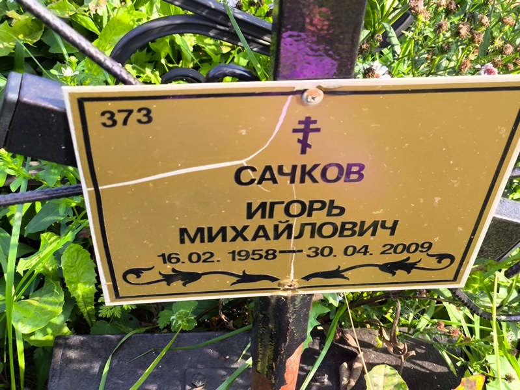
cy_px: 195
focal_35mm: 50
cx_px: 260
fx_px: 751
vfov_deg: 29.1
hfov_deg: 38.2
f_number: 1.7
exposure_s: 1/203
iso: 50
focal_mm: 4.71
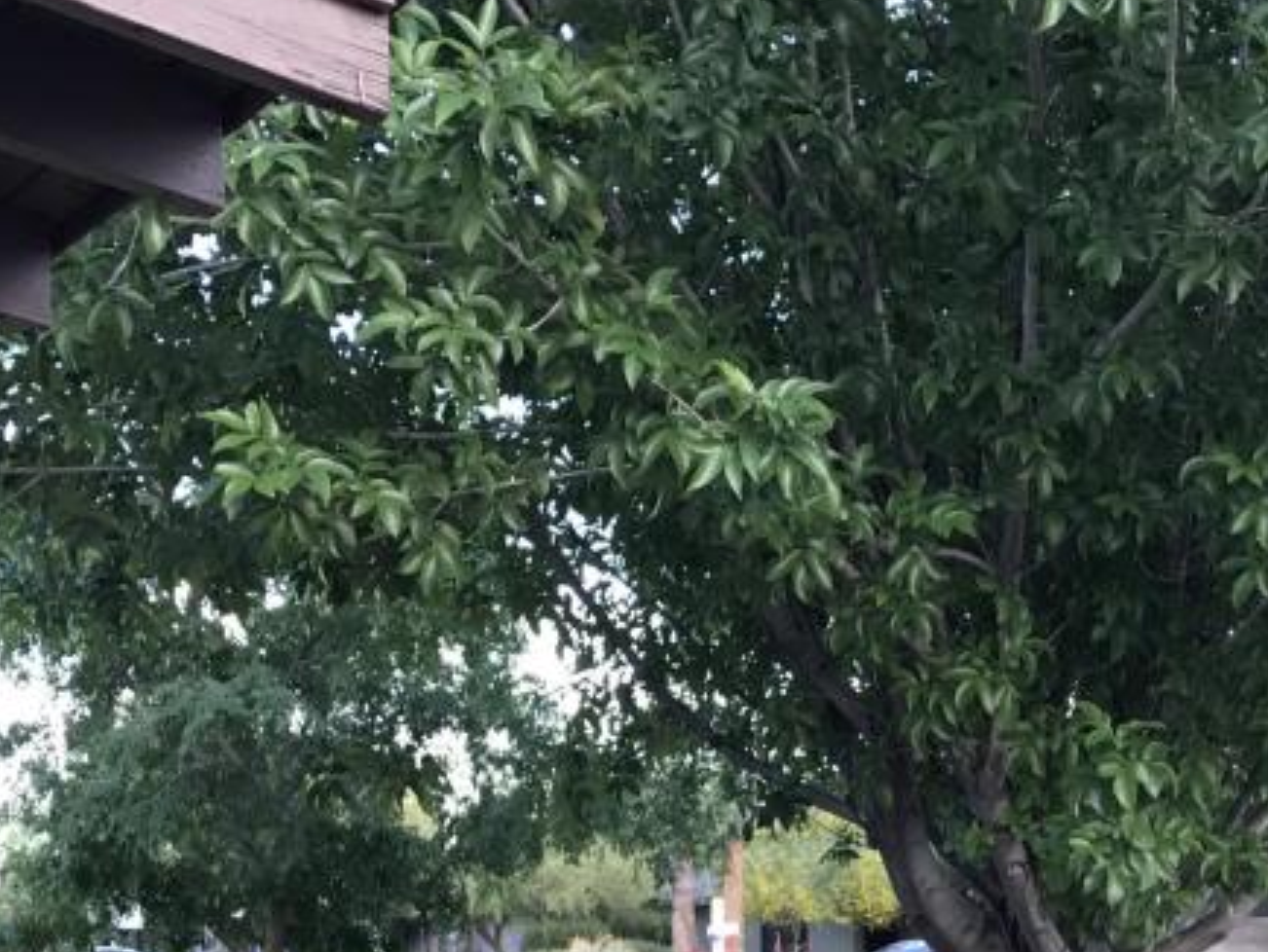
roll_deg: +0.4
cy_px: 981
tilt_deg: -1.1
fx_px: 2419
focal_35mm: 66
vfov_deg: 21.4
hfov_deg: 28.8
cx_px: 999
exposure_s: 1/60
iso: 32
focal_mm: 3.99
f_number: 1.8
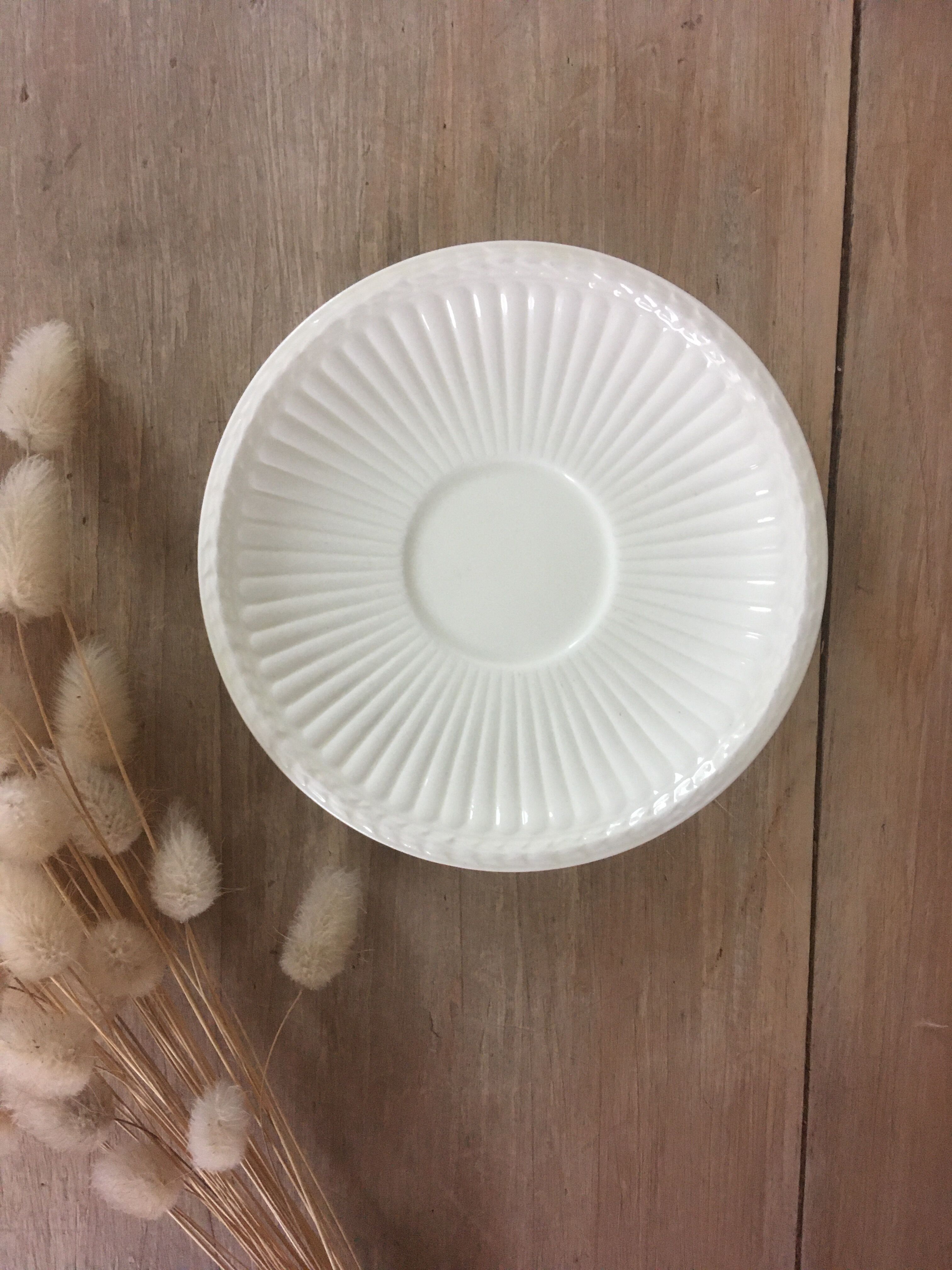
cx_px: 476
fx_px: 1063
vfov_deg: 61.7
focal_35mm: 29
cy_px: 635
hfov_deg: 48.2
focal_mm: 4.15
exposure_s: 1/33
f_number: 2.2
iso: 200
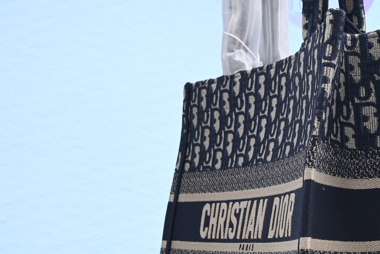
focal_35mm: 98
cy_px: 130
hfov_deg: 20.4
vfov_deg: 14.0
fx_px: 1035
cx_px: 349
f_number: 16
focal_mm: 46
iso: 100
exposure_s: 1/2
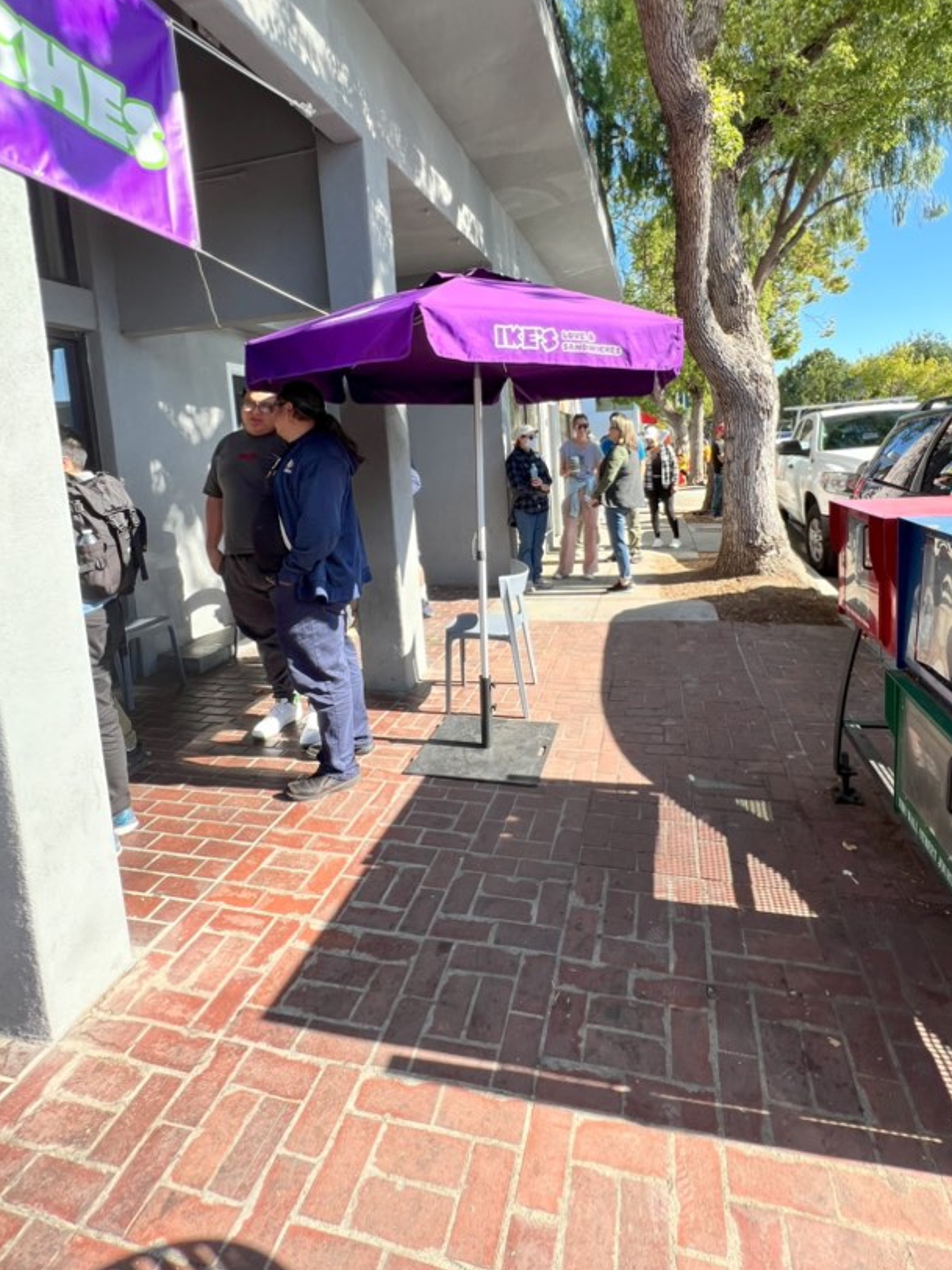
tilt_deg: -5.4
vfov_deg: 93.3
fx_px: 587
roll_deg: +4.3
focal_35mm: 16
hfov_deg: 78.0
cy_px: 508
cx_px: 510
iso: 32
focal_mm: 1.57
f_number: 1.8
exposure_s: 1/371
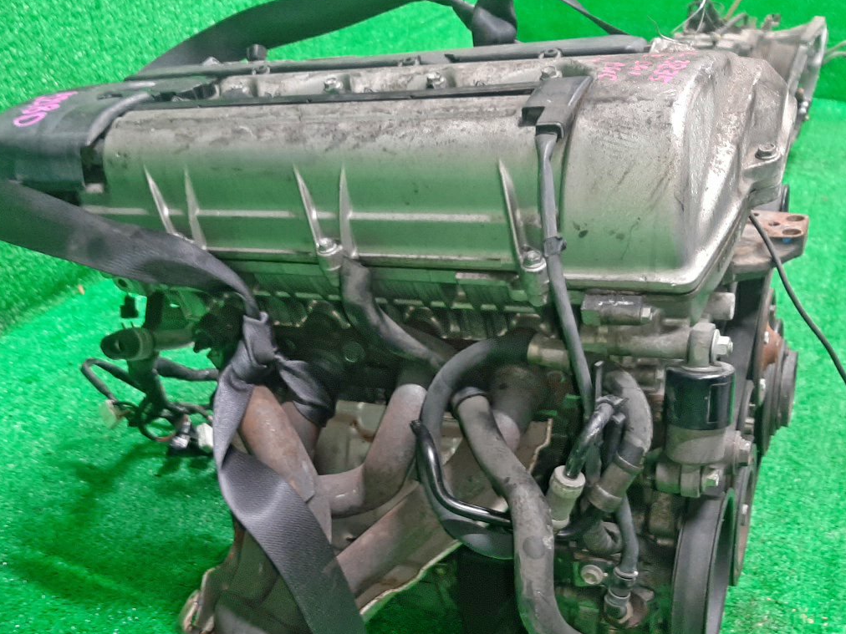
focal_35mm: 37
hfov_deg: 50.1
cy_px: 439
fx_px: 904
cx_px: 380
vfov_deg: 38.1
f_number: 1.7
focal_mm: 3.93
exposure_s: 1/25
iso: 175
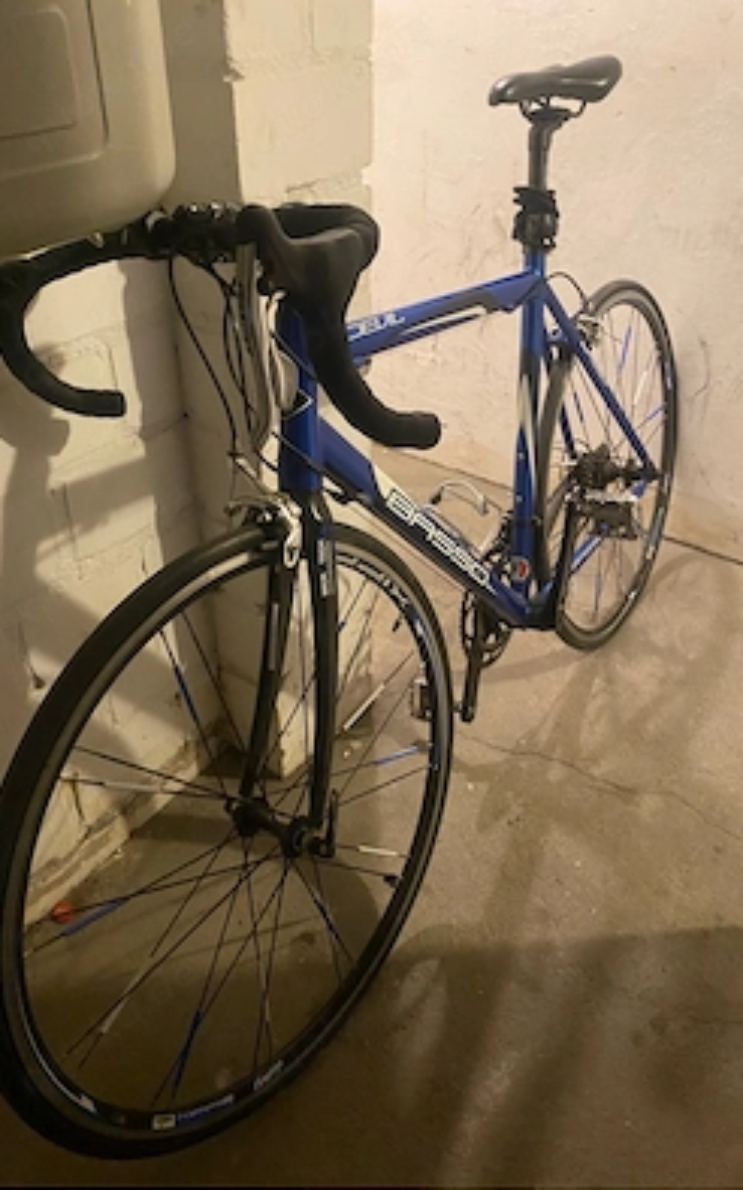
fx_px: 908
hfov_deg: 44.5
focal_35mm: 28
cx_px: 405
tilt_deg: -36.4
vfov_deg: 66.5
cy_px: 589
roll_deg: -0.5
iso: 640
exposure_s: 1/33
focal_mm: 4.25
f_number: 1.8
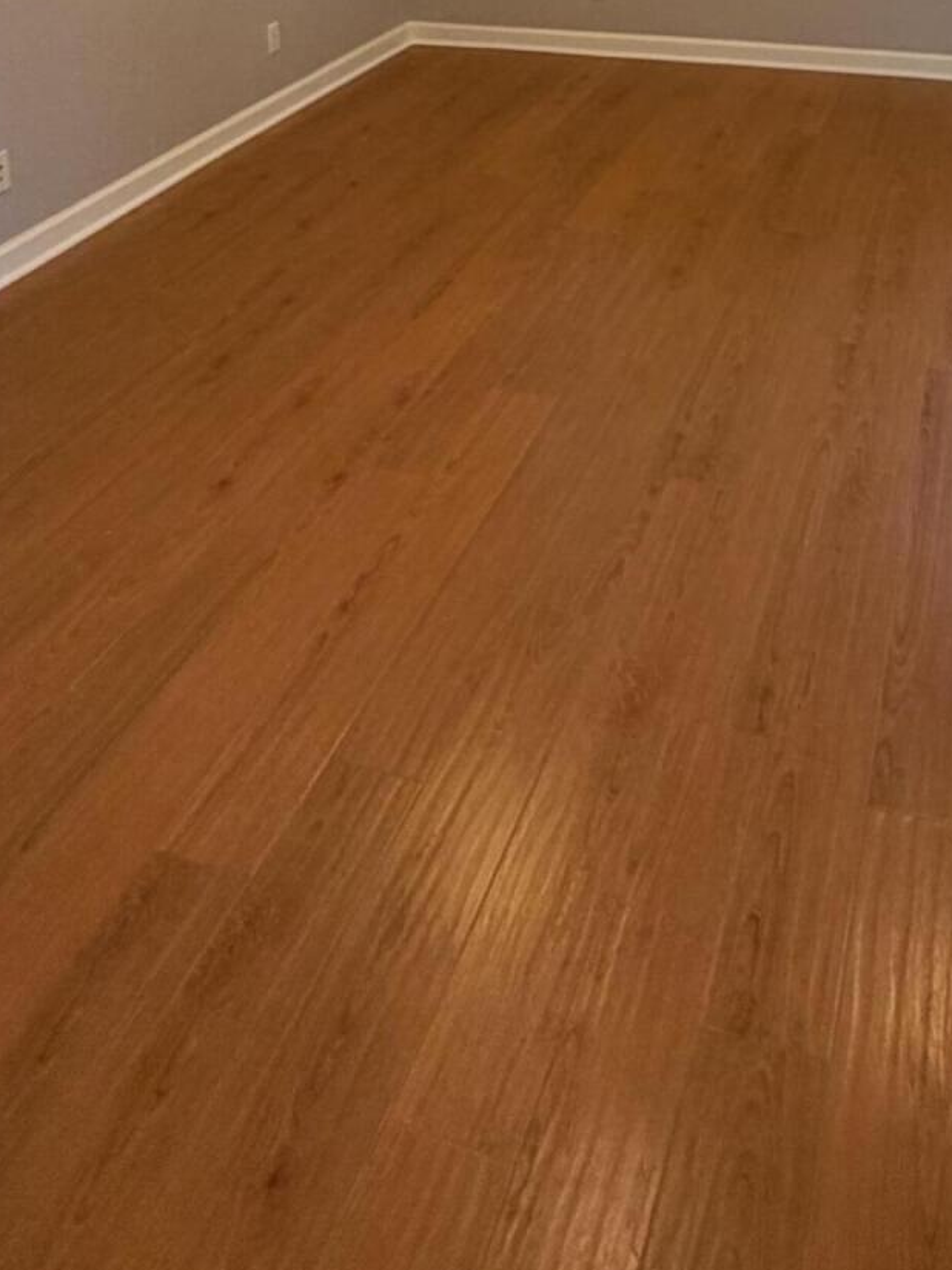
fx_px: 1247
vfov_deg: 42.5
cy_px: -125
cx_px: 672
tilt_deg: -8.3
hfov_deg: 41.0
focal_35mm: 34
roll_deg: +0.8
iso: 200
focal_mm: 2.22
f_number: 2.2
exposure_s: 1/60
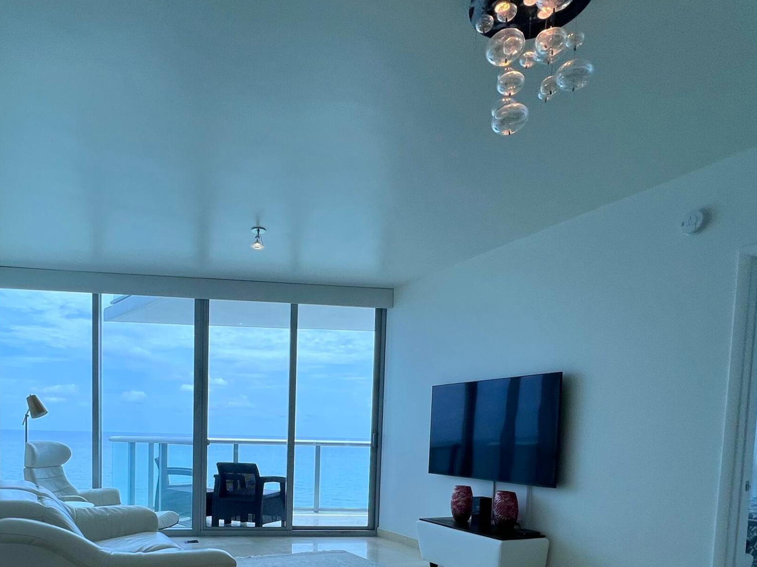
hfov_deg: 70.6
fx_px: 525
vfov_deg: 51.9
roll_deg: -1.6
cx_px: 292
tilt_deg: -4.6
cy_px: 479
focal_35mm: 24
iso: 32
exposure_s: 1/622
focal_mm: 1.57
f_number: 1.8
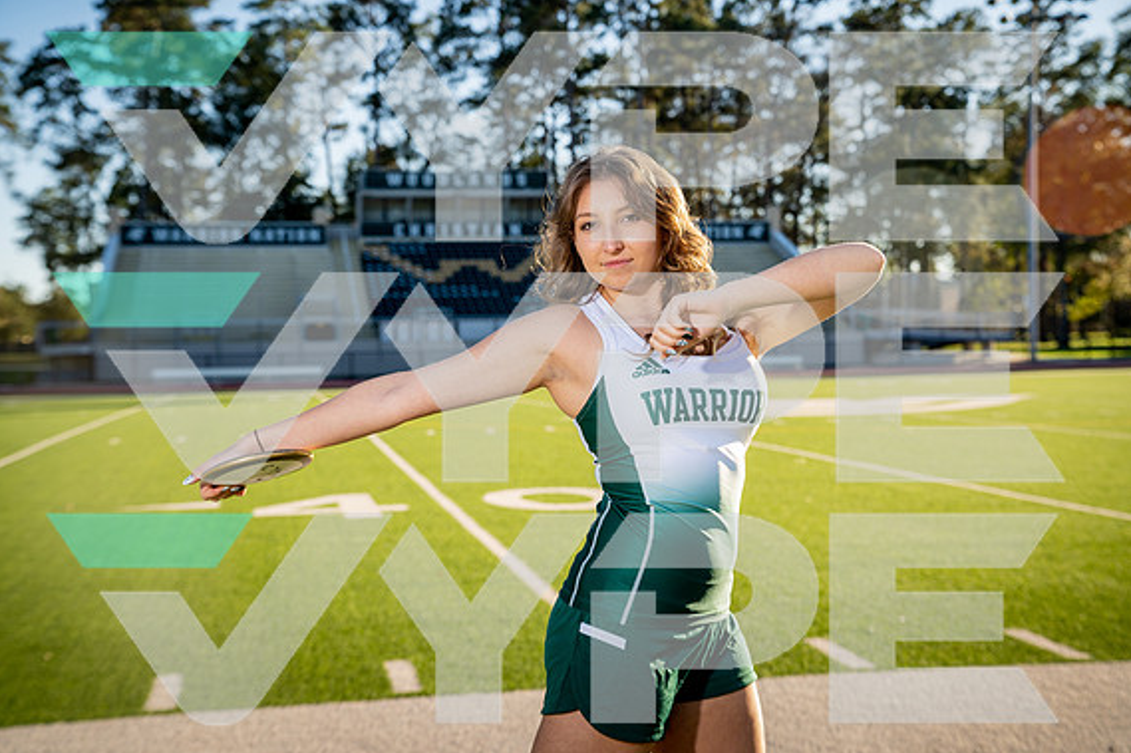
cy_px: 378
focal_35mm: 50
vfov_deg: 27.0
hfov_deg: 39.6
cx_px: 559
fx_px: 1570
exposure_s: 1/250
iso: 100
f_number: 4
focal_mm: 49
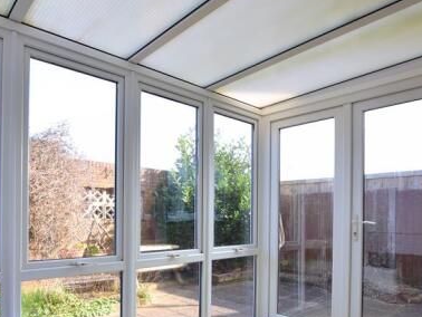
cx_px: 155
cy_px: 217
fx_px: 305
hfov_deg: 68.2
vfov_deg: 53.6
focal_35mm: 25
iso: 400
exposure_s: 1/200
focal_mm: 10
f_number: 7.1
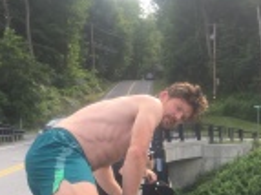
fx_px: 557
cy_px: 215
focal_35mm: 74
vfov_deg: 19.1
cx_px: 224
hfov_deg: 25.7
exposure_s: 1/377
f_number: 2.2
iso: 25
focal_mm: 4.15
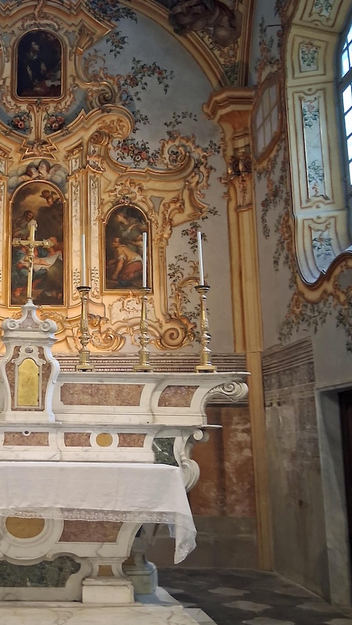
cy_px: 285
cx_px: 46
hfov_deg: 27.5
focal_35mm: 42
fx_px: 697
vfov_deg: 48.3
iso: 500
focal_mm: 3.98
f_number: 1.8
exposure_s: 1/33
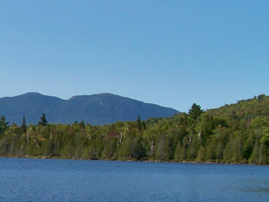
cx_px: -79
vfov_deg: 14.7
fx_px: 777
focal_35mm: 100
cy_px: 149
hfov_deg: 18.3
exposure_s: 1/640
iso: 64
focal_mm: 5.85
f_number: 4
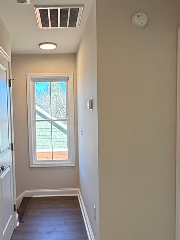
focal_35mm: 36
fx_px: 250
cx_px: 65
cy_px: 136
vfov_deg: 51.2
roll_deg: +0.8
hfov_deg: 39.3
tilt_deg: -4.0
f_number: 2.2
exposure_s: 1/120
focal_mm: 2.22
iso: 250
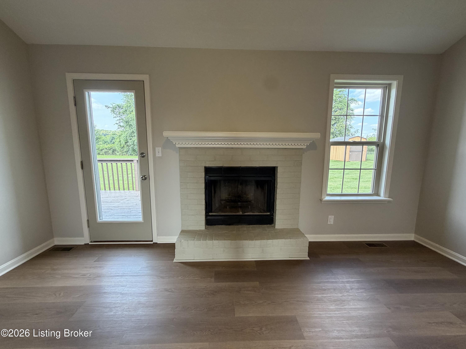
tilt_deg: -8.7
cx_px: 233
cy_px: 174
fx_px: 188
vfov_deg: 85.7
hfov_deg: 102.1
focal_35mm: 14
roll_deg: -0.3
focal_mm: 2.22
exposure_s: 1/62
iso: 125
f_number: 2.2
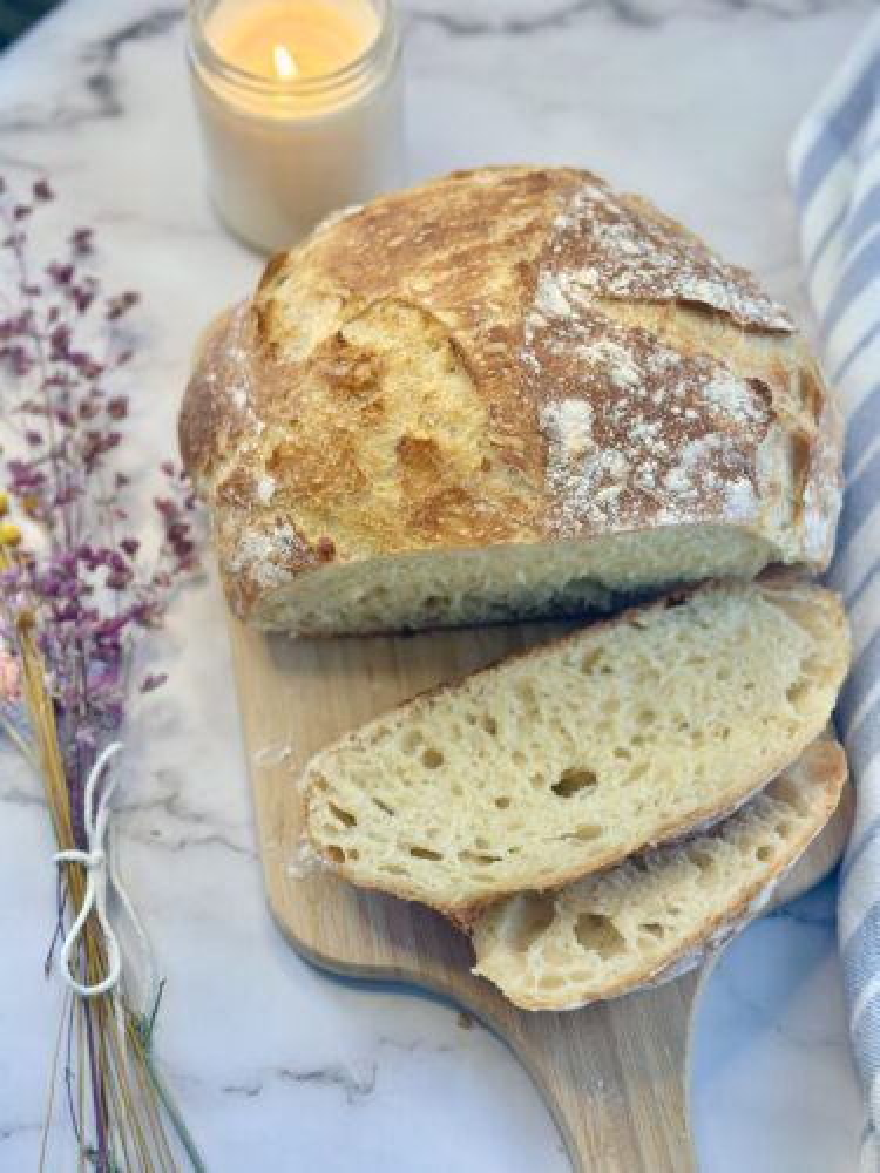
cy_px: 586
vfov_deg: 39.7
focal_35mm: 48
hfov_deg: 30.3
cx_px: 440
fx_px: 1627
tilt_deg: -63.5
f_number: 1.78
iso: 80
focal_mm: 6.86
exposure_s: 1/120
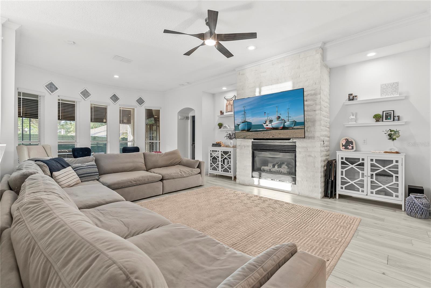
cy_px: 144
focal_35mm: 16
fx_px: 192
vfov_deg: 73.8
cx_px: 216
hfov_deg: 96.7
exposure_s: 1/1.25
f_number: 8
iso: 100
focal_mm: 16
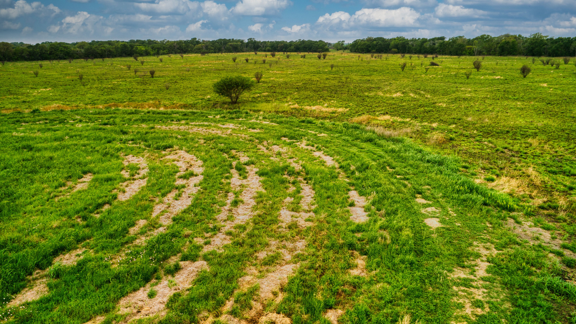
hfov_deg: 71.9
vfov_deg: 44.1
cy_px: 127
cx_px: 290
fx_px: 397
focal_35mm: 26
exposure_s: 1/120
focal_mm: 8.8
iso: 100
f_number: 4
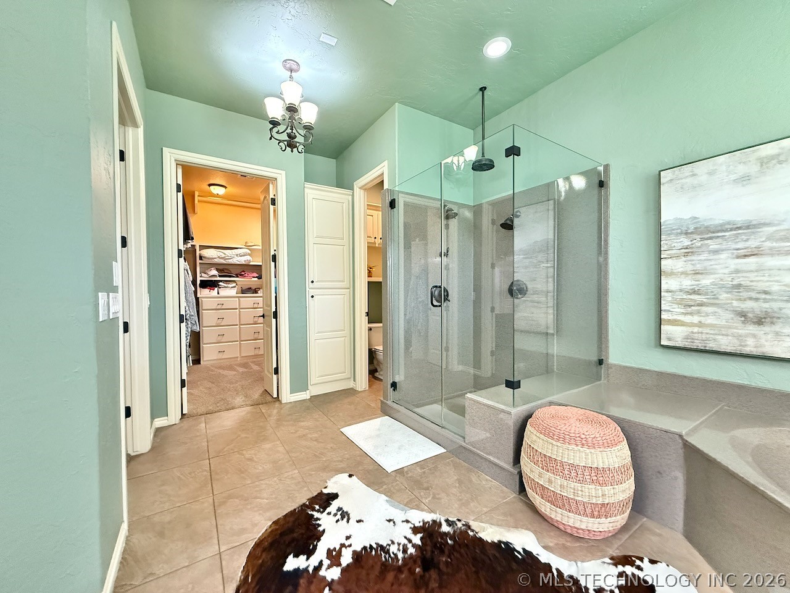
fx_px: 320
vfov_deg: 85.7
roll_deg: +0.1
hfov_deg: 102.1
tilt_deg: -1.0
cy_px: 296
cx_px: 395
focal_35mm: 14
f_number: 2.2
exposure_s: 1/60
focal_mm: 2.22
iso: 1000
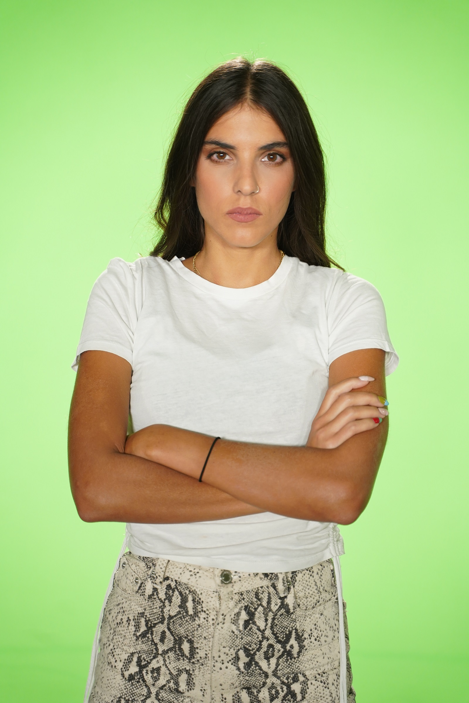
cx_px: 234
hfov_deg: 18.2
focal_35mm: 75
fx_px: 1466
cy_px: 352
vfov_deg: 27.0
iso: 1000
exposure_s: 1/320
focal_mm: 75
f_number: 2.8
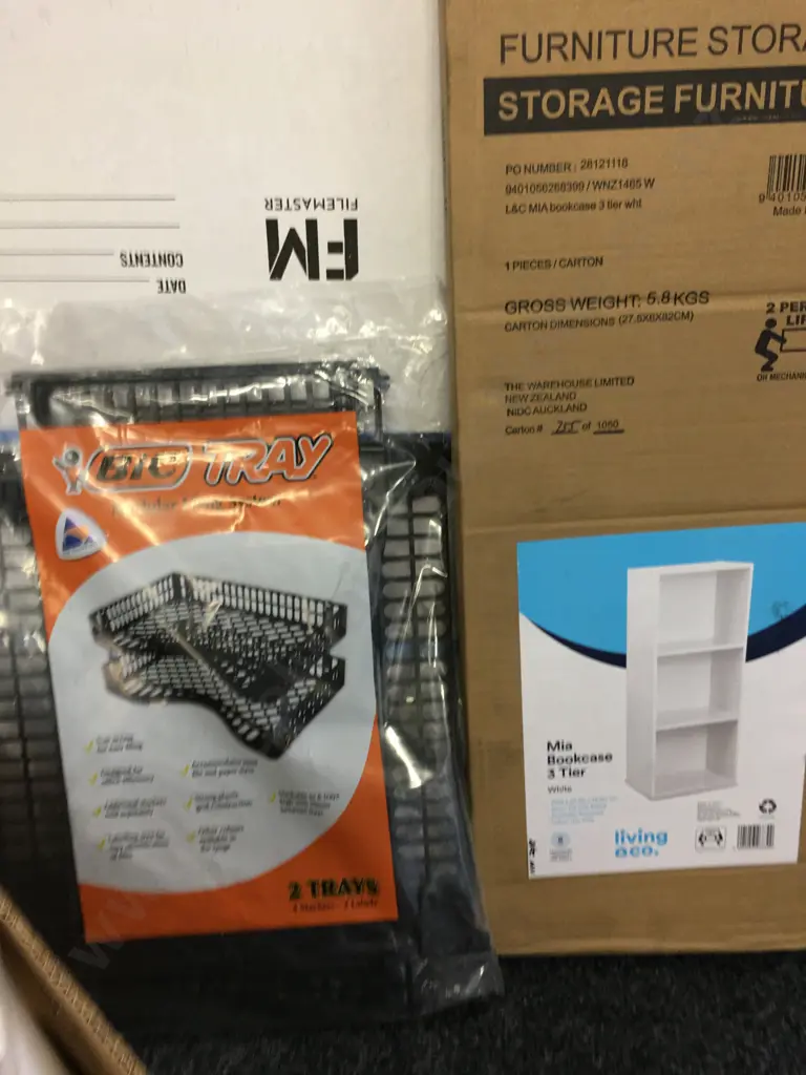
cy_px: 538
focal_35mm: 29
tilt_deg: -40.7
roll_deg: -0.3
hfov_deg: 48.2
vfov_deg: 61.7
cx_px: 403
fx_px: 900
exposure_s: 1/17
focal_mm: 4.15
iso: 64
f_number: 2.2
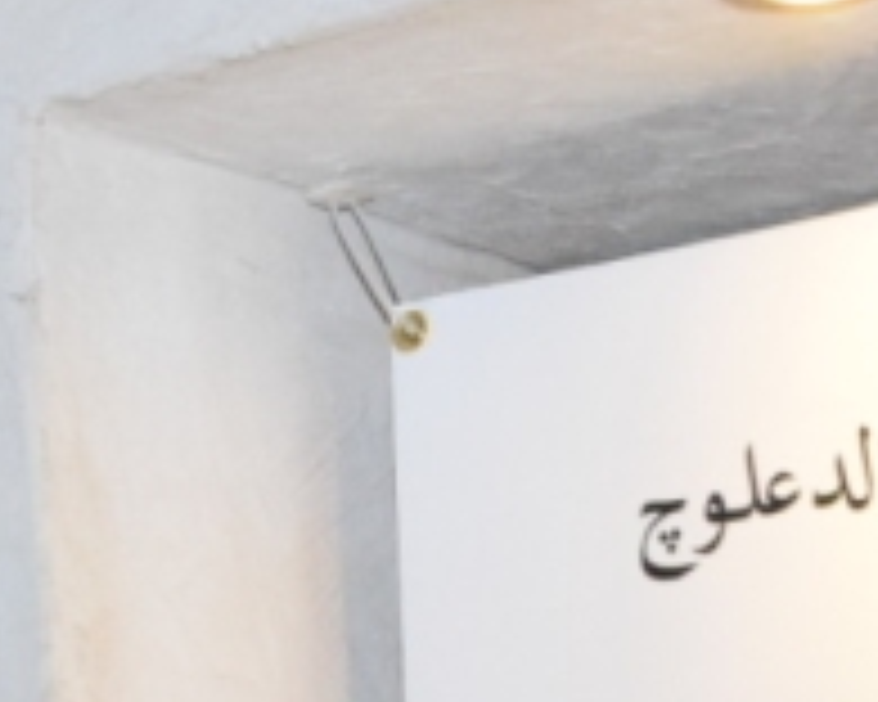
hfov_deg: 10.0
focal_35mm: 188
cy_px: 1440
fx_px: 4885
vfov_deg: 7.8
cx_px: -315
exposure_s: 1/160
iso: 5000
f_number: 5.6
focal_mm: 26
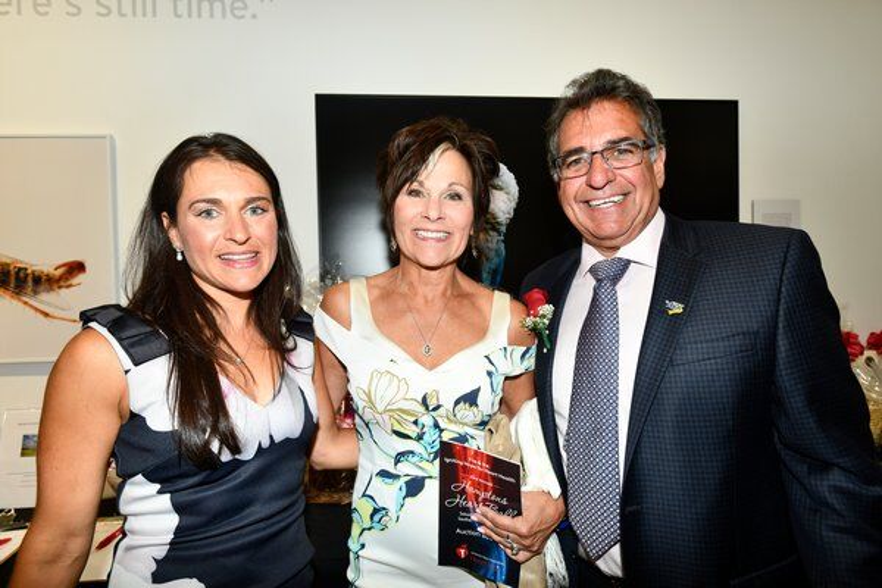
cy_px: 294
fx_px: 539
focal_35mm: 22
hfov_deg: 78.6
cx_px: 441
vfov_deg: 57.2
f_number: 6.3
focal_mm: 22
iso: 500
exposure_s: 1/60
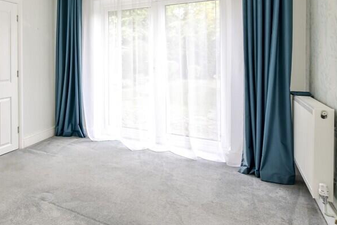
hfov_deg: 64.7
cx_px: 79
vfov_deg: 47.8
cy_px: 59
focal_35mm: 26
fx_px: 243
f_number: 8
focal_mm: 10
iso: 640
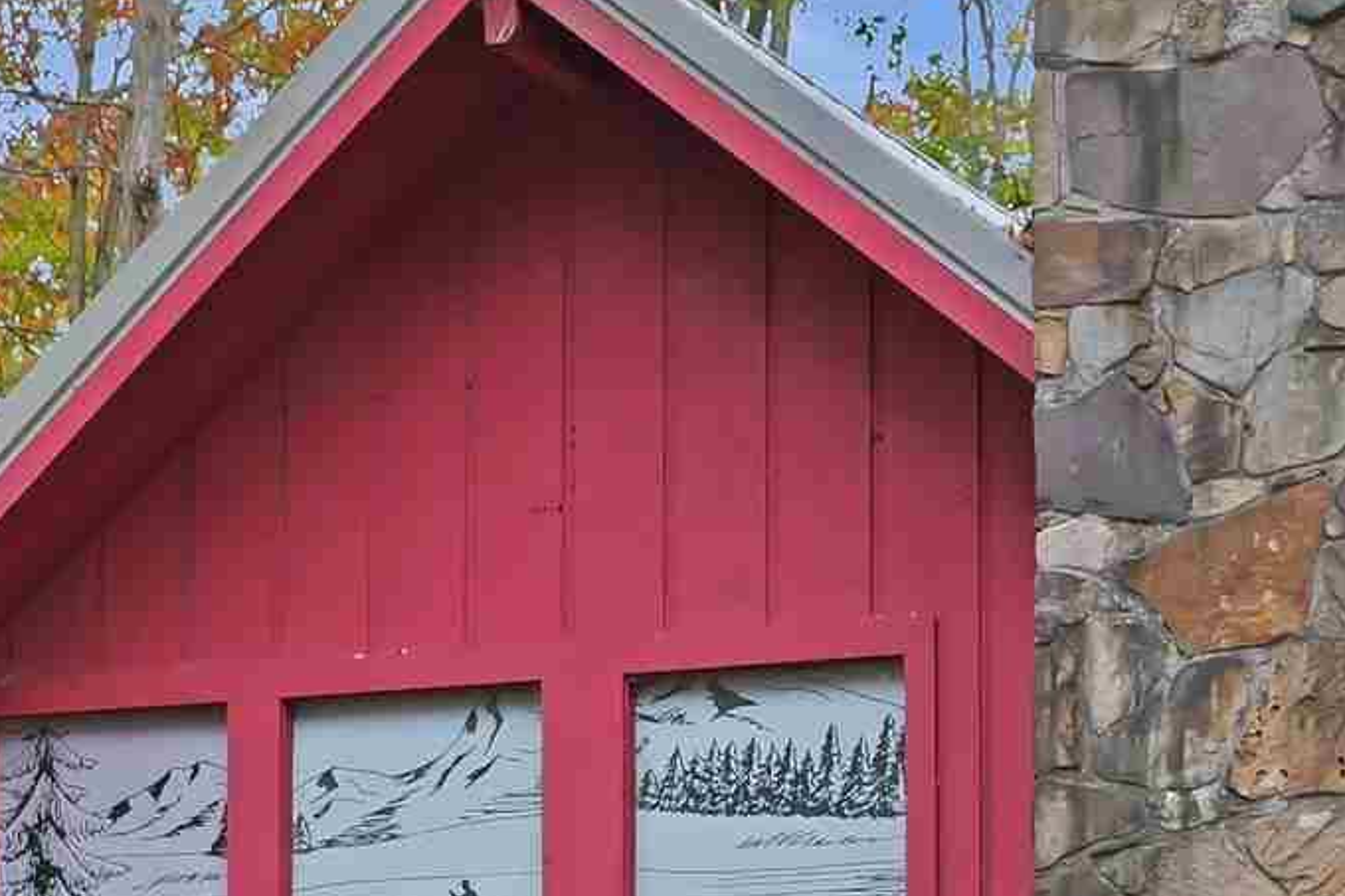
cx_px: 370
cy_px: 2004
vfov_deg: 10.7
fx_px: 4221
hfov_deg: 18.0
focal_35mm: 113
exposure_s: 1/100
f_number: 10
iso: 1000
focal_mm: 25
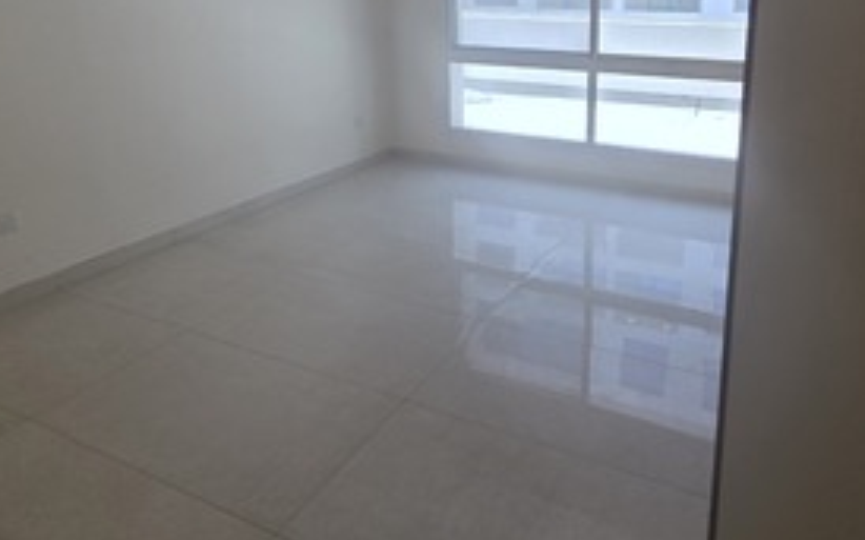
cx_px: 570
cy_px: 103
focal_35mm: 23
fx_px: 542
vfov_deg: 49.6
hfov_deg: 75.0
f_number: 1.9
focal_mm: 2.2
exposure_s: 1/120
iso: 80
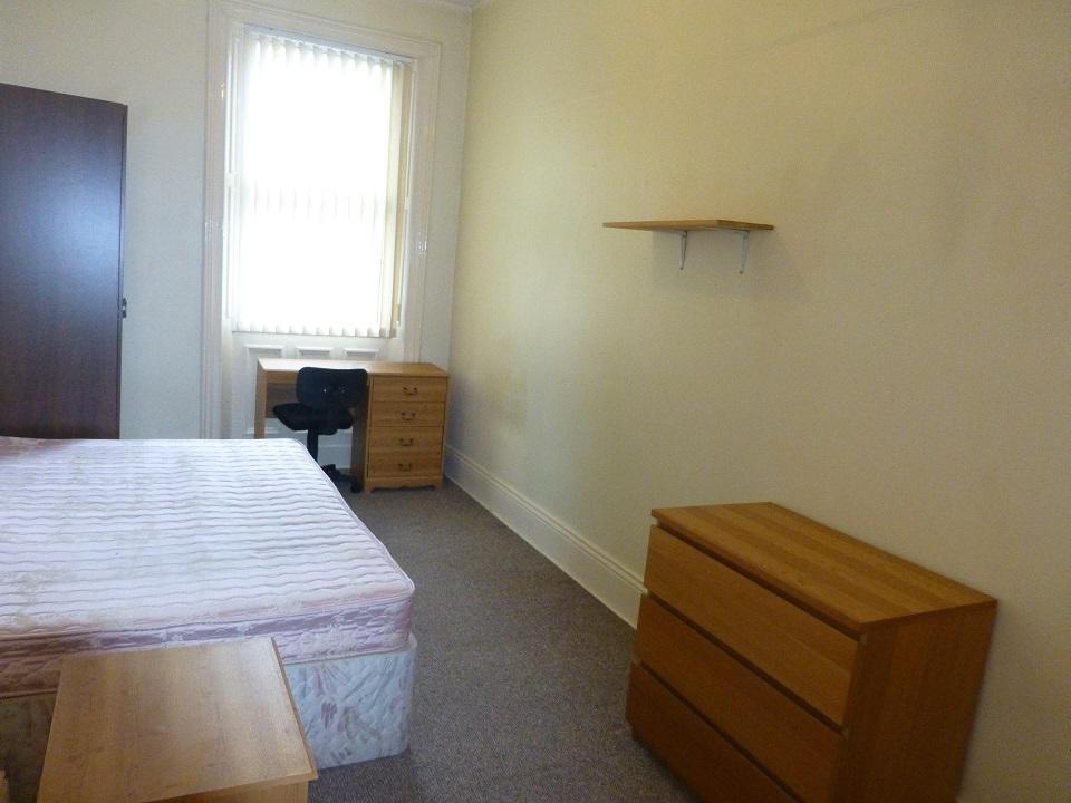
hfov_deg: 71.6
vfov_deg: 56.8
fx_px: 743
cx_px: 536
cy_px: 402
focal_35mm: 24
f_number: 3.3
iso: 640
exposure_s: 1/60
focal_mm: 4.3
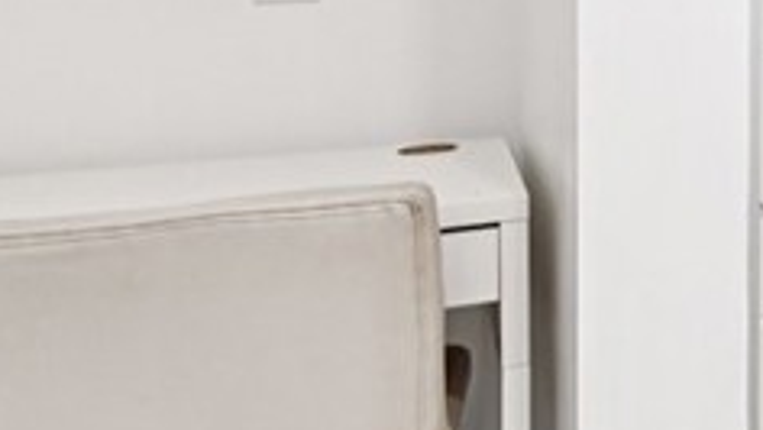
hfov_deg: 25.0
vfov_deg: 19.3
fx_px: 1194
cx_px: 1199
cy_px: -74
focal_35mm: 59
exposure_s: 1/5
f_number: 8
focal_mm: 13
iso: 250
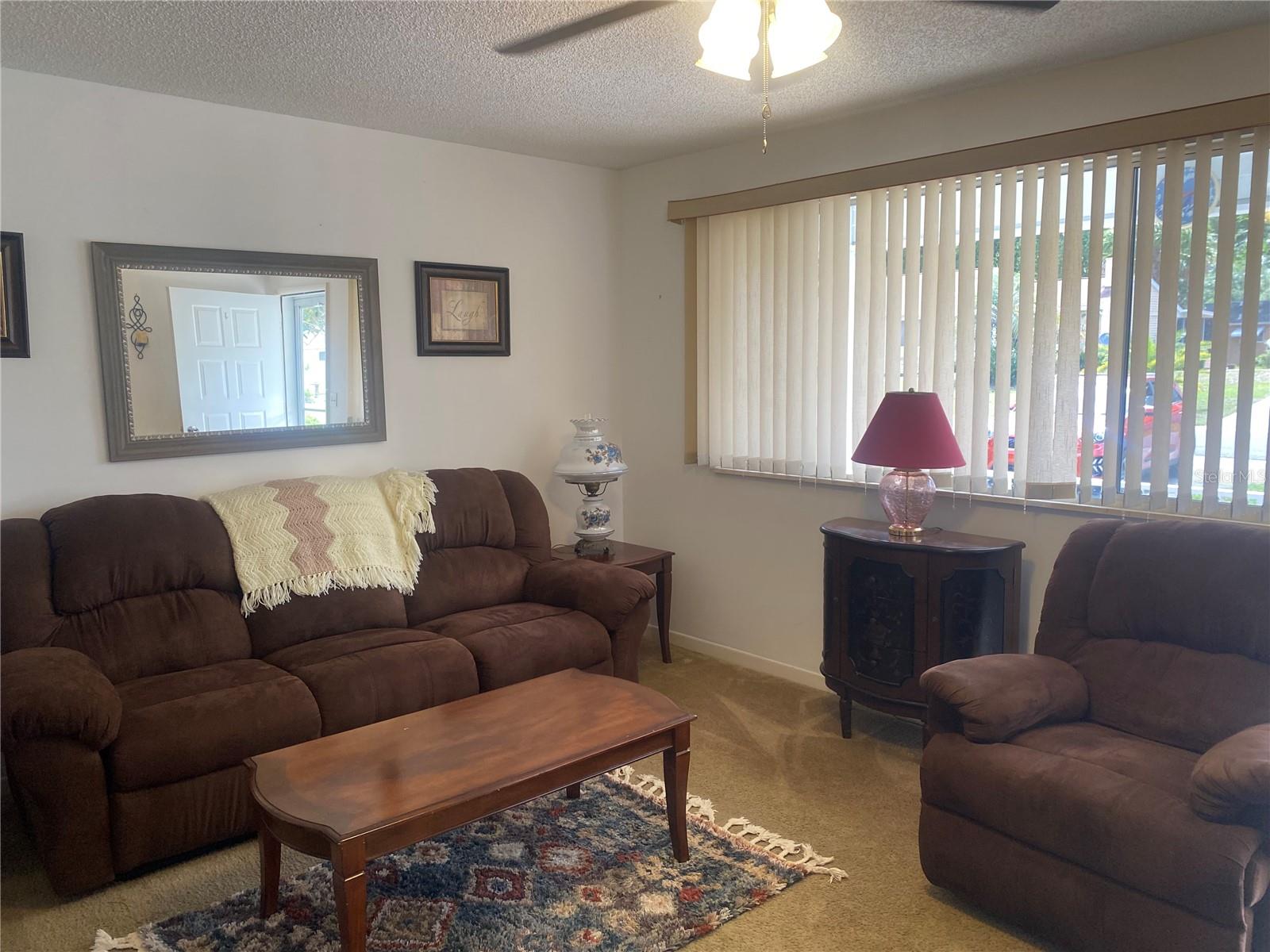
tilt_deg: -6.8
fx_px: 954
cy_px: 476
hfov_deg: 67.3
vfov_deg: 53.1
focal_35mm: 26
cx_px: 635
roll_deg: +1.7
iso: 100
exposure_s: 1/120
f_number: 1.8
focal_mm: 4.25
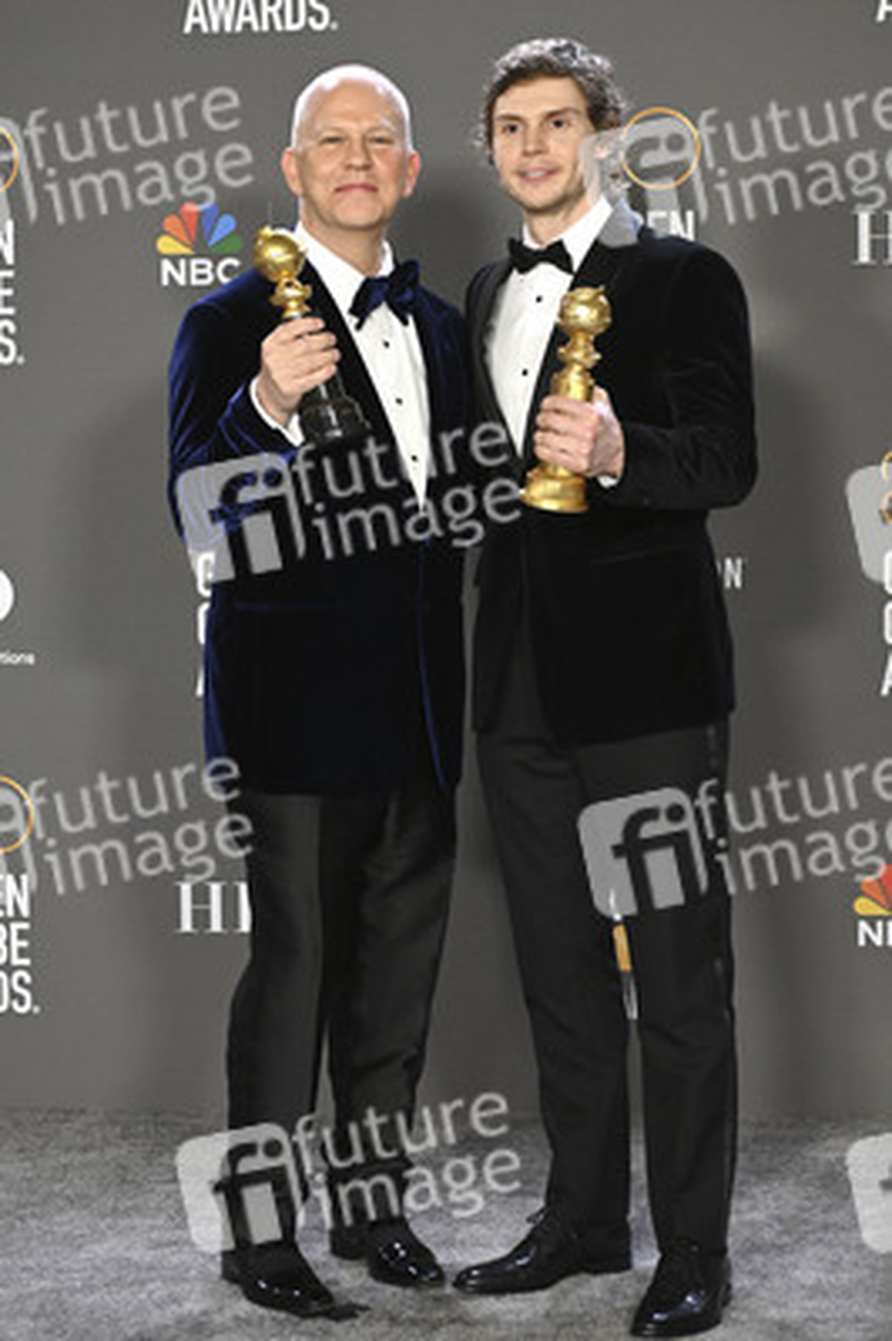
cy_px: 670
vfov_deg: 22.2
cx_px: 446
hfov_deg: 14.8
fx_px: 3425
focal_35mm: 92
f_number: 5.6
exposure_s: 1/500
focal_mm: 92
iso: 6400
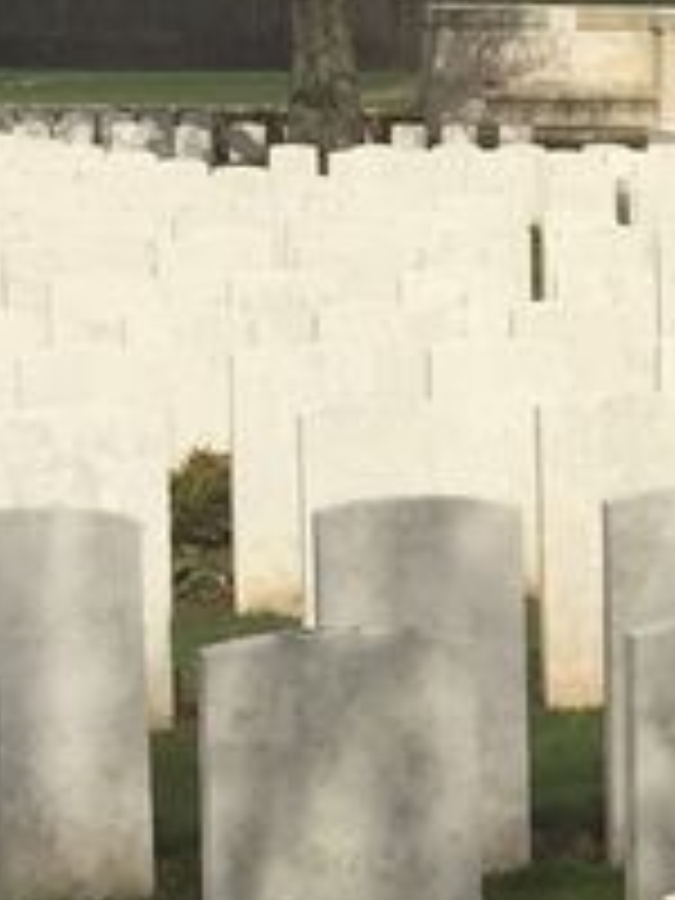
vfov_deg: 10.2
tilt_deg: -8.1
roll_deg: -1.7
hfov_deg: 7.0
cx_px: 1962
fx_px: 5018
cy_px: 691
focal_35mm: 193
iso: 32
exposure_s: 1/4950
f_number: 2.2
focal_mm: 4.15
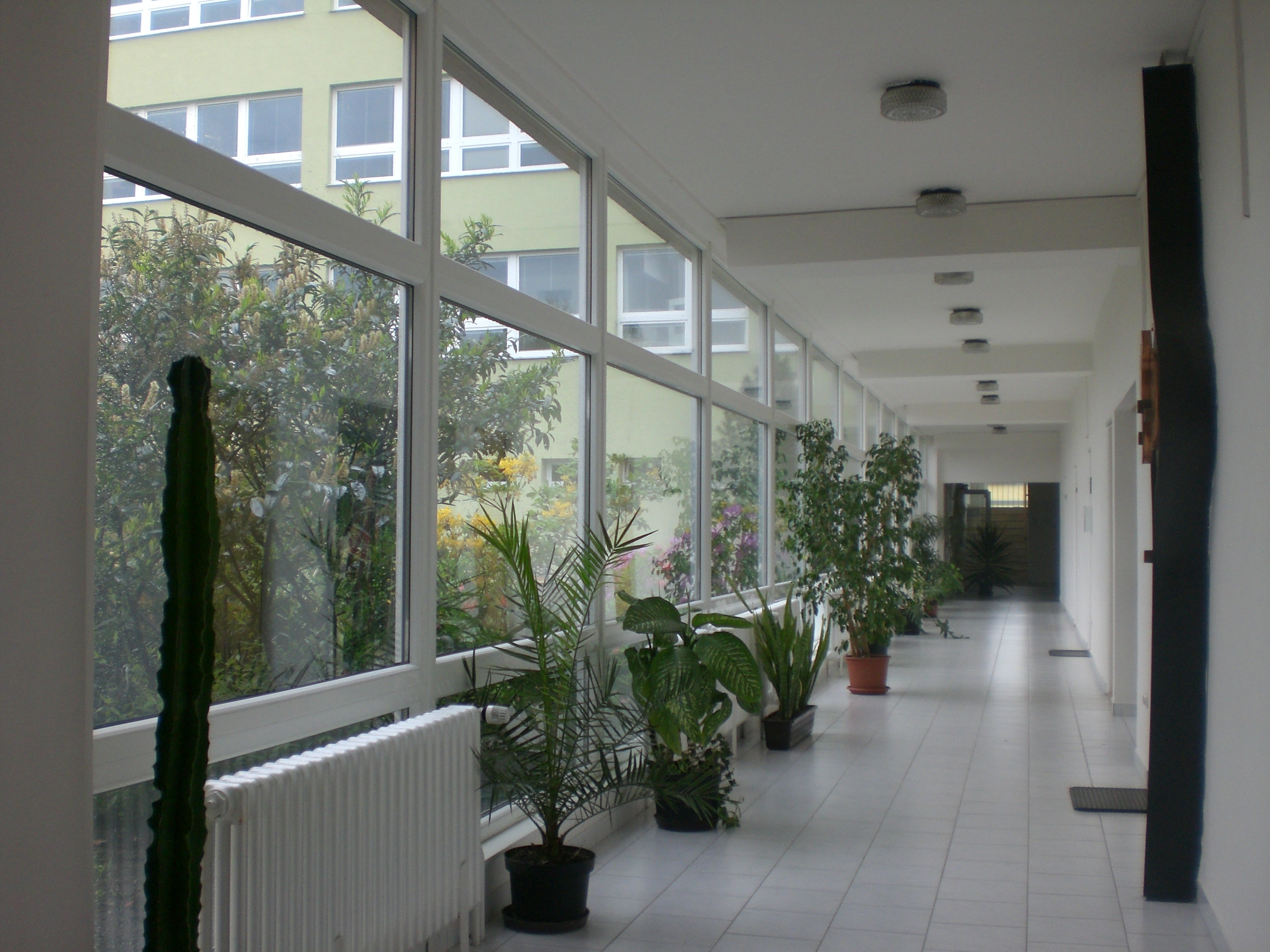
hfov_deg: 49.0
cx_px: 635
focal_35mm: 38
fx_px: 1394
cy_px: 476
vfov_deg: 37.7
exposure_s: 1/125
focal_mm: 6.3
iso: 100
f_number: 3.1
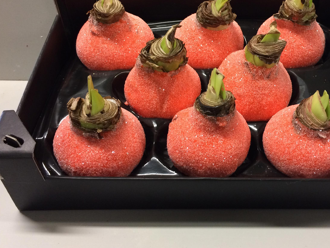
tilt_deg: -28.4
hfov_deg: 43.4
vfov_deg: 33.2
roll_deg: -1.4
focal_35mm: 43
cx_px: 212
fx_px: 410
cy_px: 78
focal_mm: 4.15
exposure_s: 1/33
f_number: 2.2
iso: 200
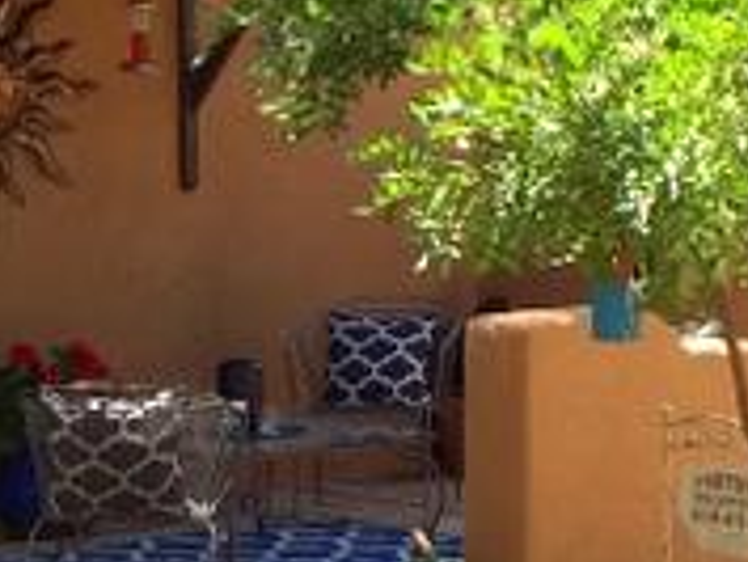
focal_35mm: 131
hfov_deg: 15.0
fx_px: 2833
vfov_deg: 11.3
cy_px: 380
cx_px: 194
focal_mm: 4.15
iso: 32
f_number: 2.2
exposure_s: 1/460
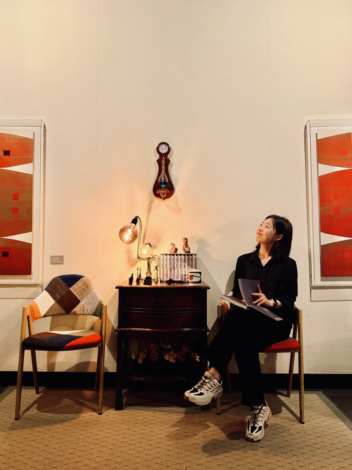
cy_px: 234
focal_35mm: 26
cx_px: 168
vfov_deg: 67.3
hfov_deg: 53.0
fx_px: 353
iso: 250
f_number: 1.78
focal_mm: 6.76
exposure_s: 1/60
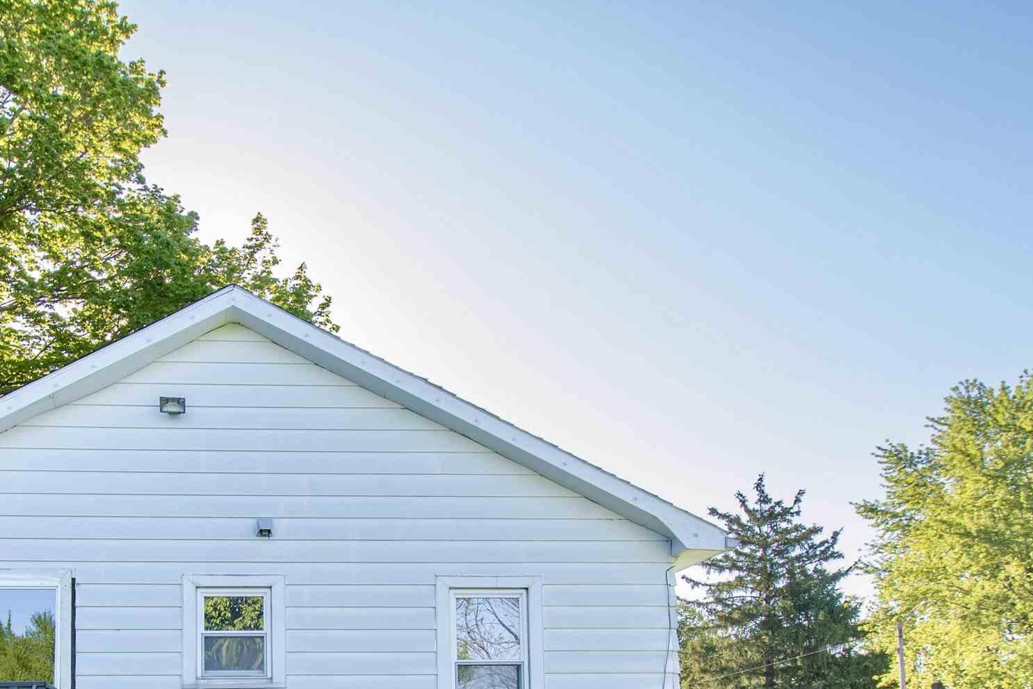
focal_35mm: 31
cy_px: 700
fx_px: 890
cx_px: 256
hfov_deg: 57.2
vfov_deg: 37.5
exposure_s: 1/250
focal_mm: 10
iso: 500
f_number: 8
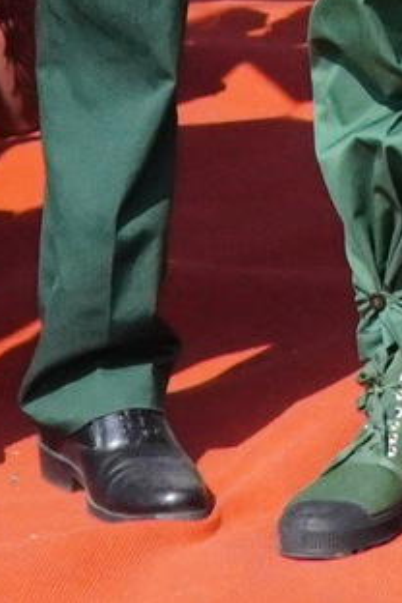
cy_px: -1046
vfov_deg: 7.0
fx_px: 4539
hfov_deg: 5.0
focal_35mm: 271
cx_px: 870
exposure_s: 1/4000
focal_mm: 22
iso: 2000
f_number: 6.3
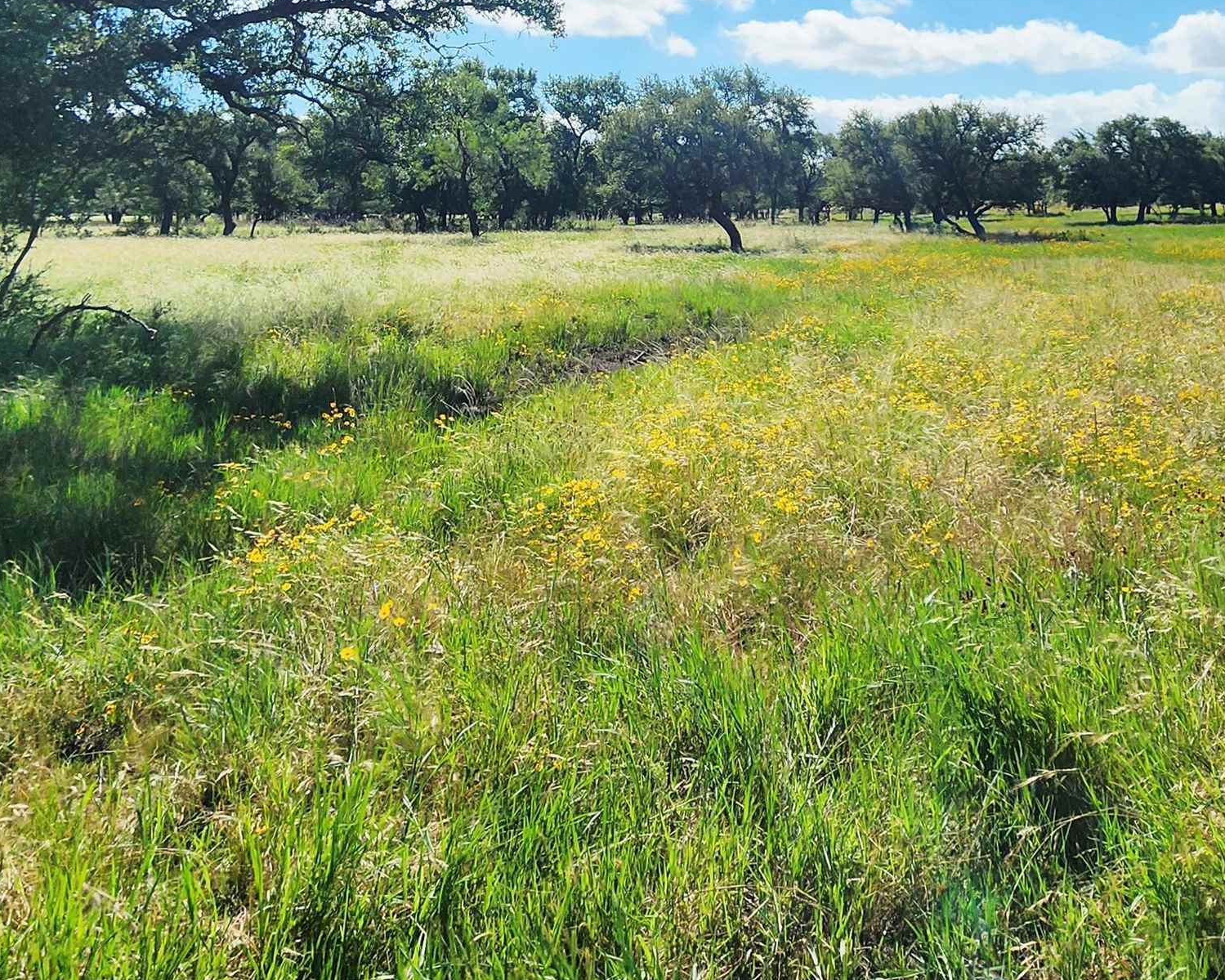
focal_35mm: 26
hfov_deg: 65.0
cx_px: 769
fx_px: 943
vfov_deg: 48.1
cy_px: 66
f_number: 2.2
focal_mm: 2.2
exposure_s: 1/5000
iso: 50
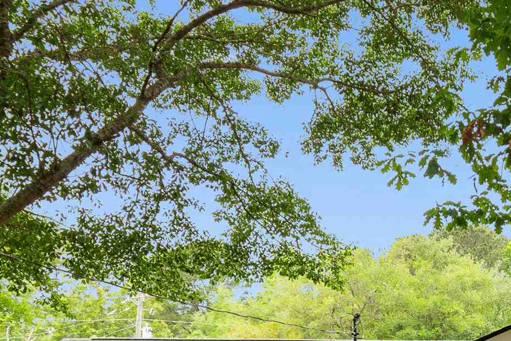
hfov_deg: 29.7
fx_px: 894
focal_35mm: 63
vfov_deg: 20.0
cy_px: 432
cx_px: 510
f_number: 4.8
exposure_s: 1/60
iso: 100
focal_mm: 13
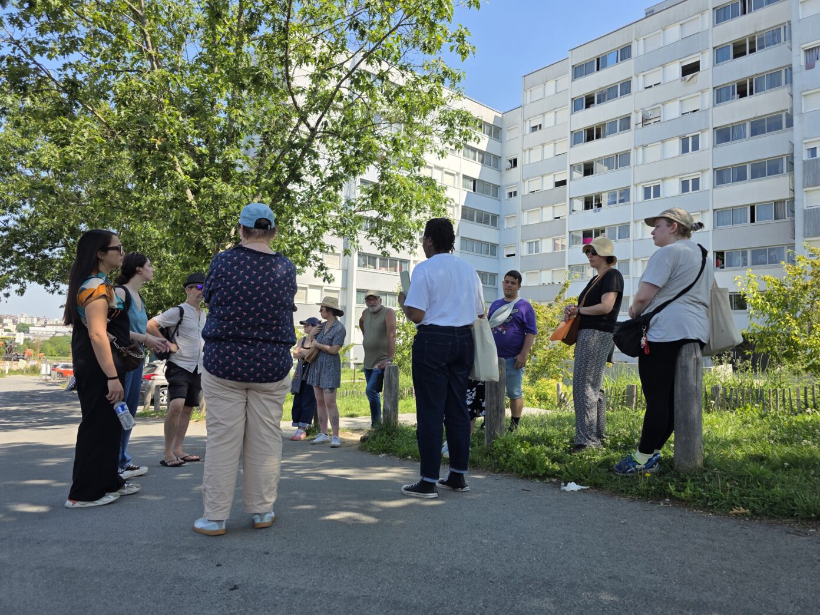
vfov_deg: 58.9
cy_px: 308
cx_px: 410
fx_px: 545
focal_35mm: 23
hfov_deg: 73.9
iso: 80
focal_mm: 6.3
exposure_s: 1/2961
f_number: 1.7
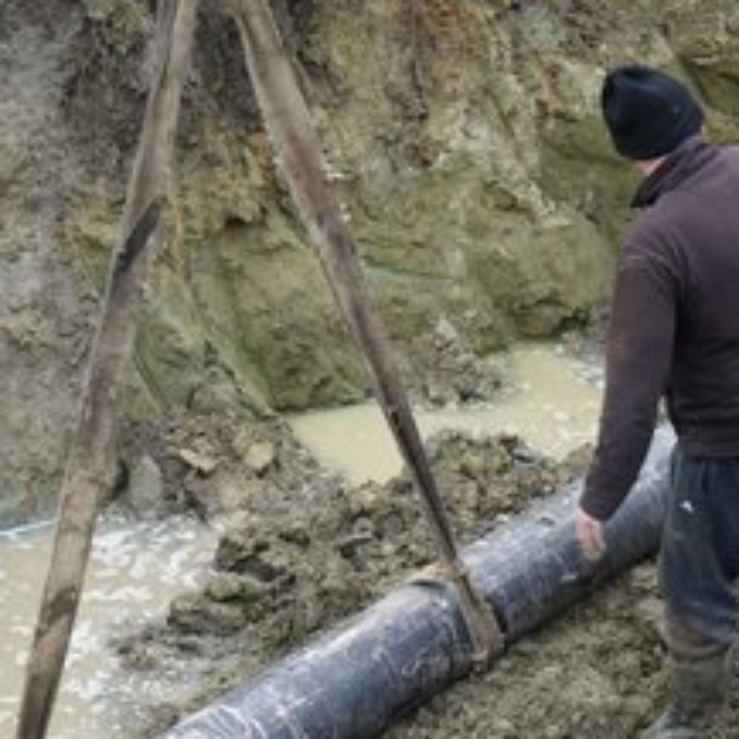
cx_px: 375
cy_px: 407
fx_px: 2005
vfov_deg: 20.9
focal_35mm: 83
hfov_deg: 20.9
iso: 200
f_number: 4
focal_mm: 53
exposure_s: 1/160
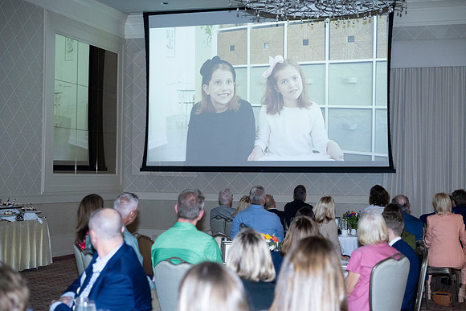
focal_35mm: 59
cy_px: 156
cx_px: 233
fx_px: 764
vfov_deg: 23.0
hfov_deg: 33.9
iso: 2500
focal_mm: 59
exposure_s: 1/200
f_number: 4
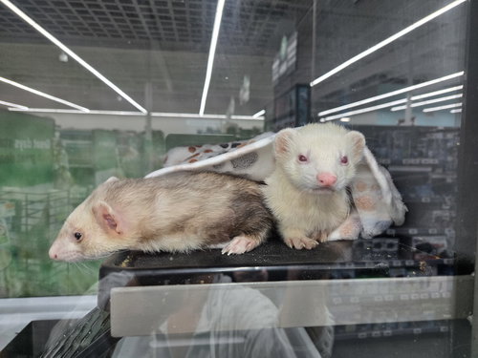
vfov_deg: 58.9
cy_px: 179
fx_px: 318
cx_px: 239
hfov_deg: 73.9
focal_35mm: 23
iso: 320
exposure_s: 1/120
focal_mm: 5.4
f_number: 1.8
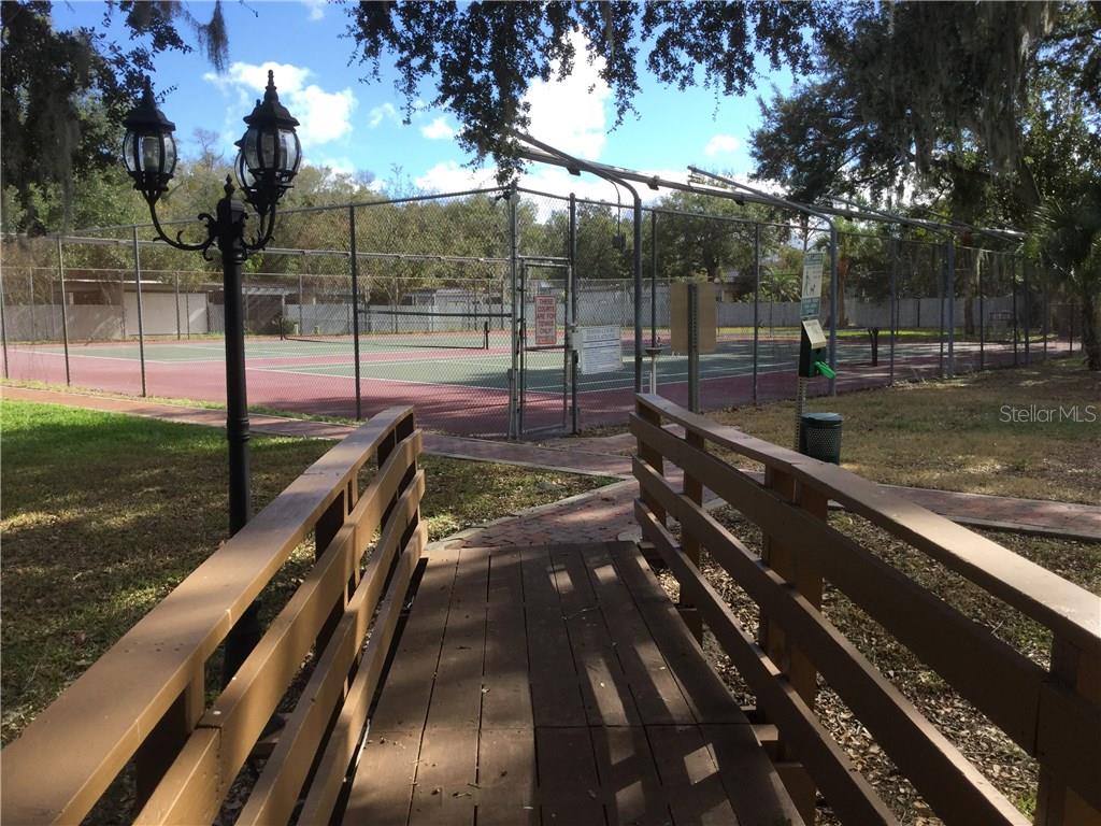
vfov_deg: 45.4
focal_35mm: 31
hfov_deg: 58.4
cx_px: 550
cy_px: 413
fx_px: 986
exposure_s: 1/684
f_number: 2.4
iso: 25
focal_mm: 3.3
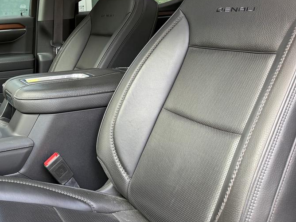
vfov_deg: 30.2
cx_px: 49
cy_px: 22
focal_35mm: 46
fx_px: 393
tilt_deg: +0.0
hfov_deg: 39.2
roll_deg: +3.4
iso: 160
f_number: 1.78
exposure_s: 1/121
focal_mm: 6.76
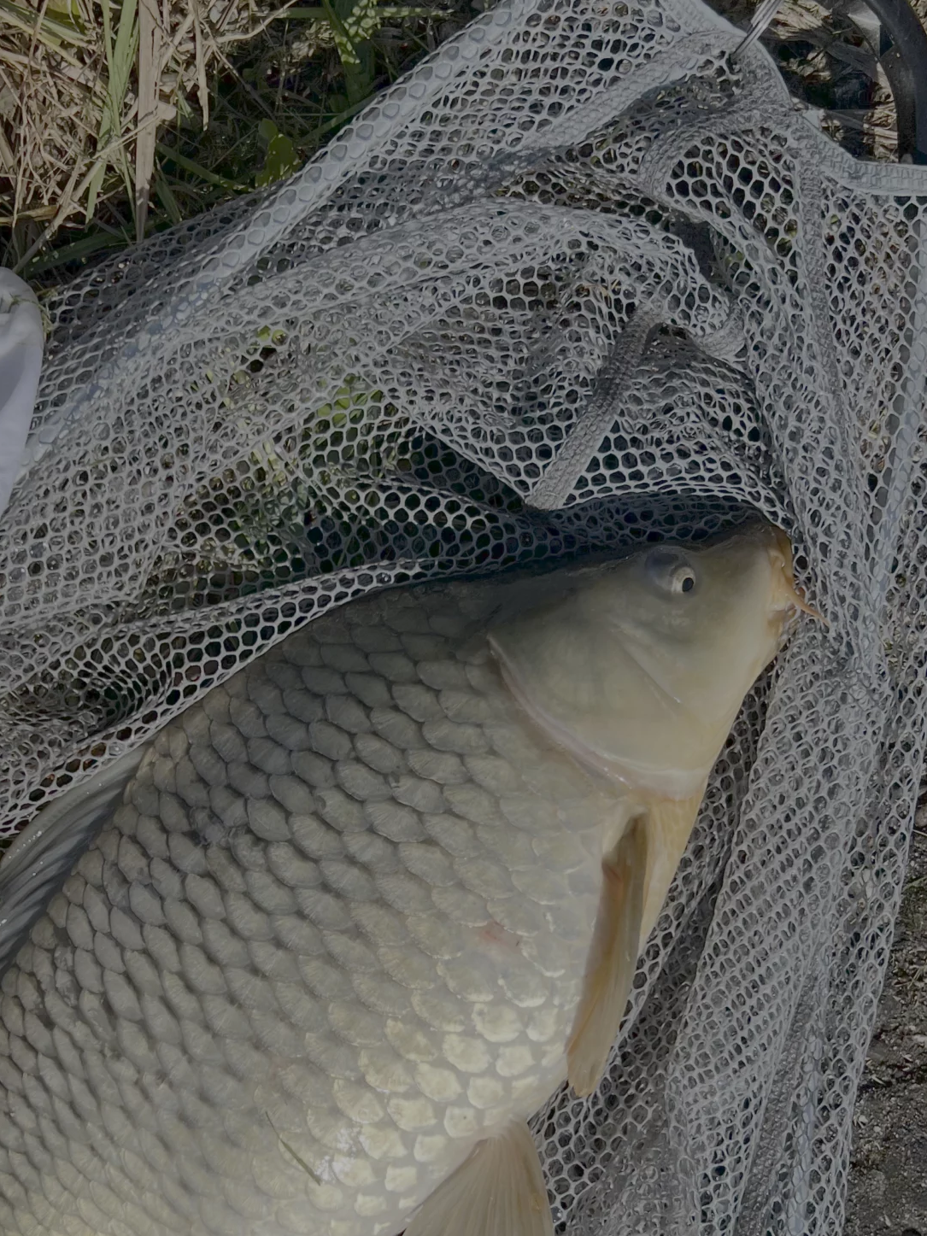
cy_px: 847
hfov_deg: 31.3
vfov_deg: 40.6
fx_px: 1643
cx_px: 309
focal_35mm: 46
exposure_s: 1/5319
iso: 50
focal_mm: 5.7
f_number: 1.5
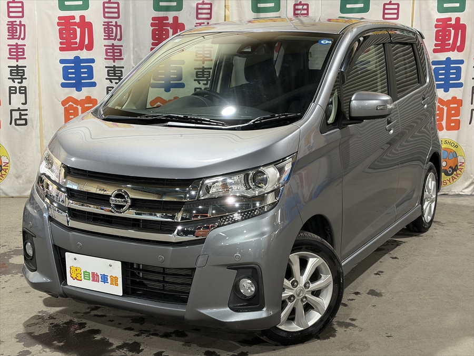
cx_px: 237
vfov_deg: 28.0
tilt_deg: -10.1
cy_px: 178
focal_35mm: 52
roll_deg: +0.1
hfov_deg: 36.8
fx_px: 712
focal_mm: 5.96
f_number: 1.6
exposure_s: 1/50
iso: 100
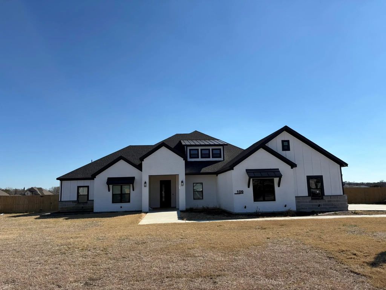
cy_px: 145
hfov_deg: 67.3
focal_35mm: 26
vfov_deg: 53.1
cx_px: 193
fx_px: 290
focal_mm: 5.96
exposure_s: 1/4329
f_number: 1.6
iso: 50
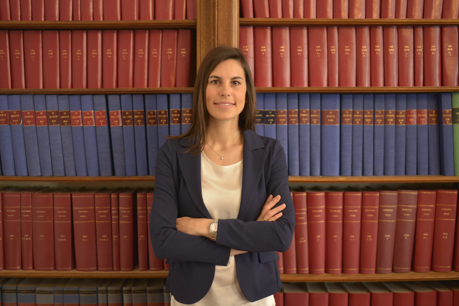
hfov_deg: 43.6
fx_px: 574
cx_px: 230
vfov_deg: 29.9
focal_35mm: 45
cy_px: 153
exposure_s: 1/125
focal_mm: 45
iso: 1000
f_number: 2
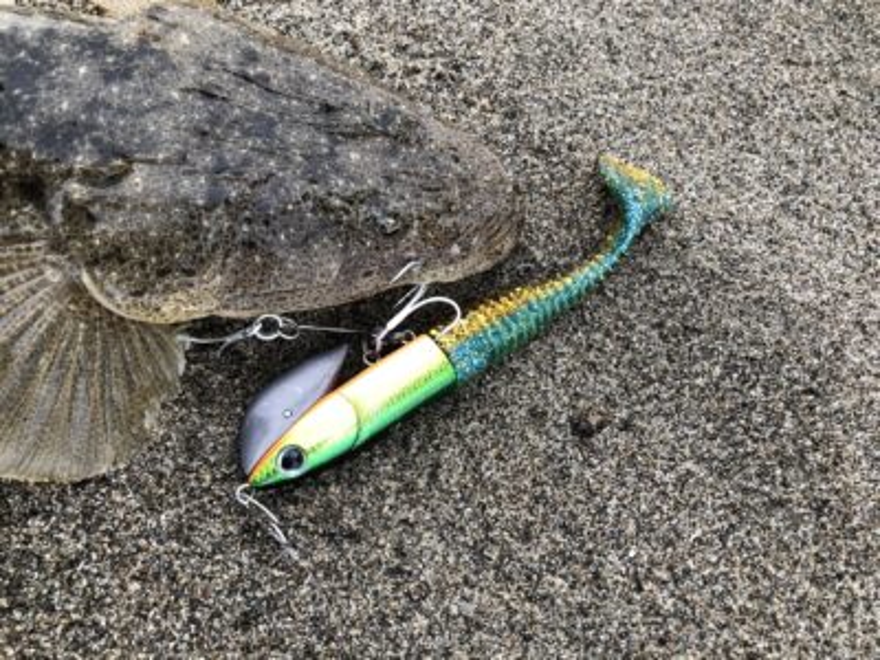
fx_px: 712
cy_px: 330
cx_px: 440
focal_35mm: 28
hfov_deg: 63.4
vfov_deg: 49.7
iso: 32
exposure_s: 1/20
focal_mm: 4
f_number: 1.8
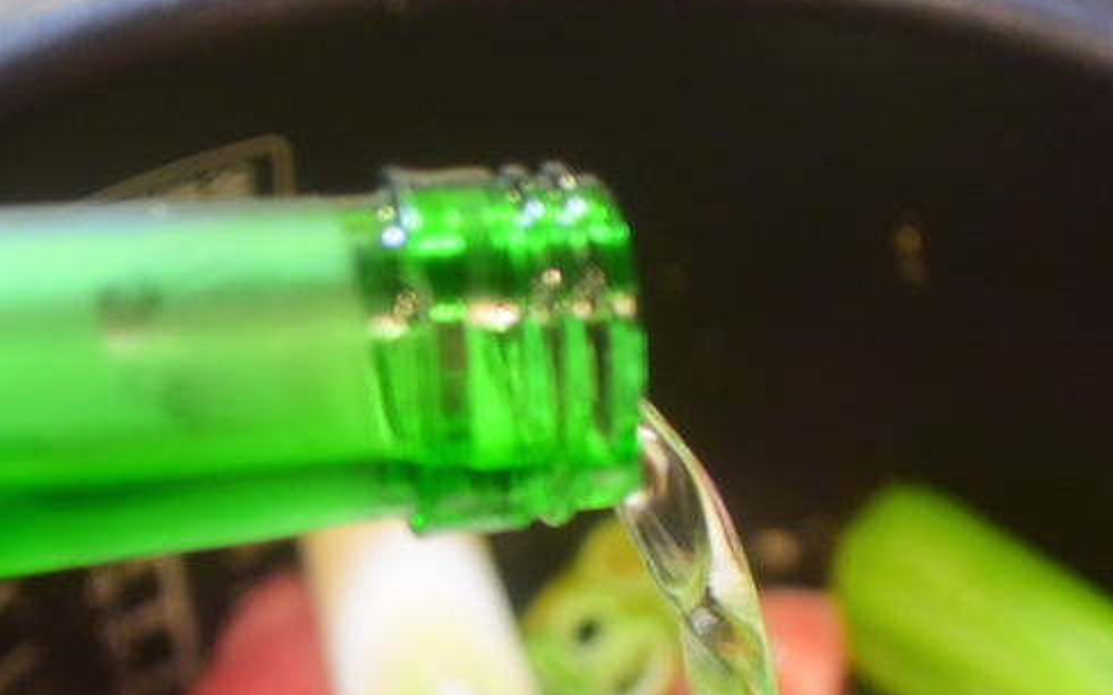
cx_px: 546
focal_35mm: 82
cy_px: 593
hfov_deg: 25.2
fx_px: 2486
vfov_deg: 15.8
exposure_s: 1/60
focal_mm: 18.5
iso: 1000
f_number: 2
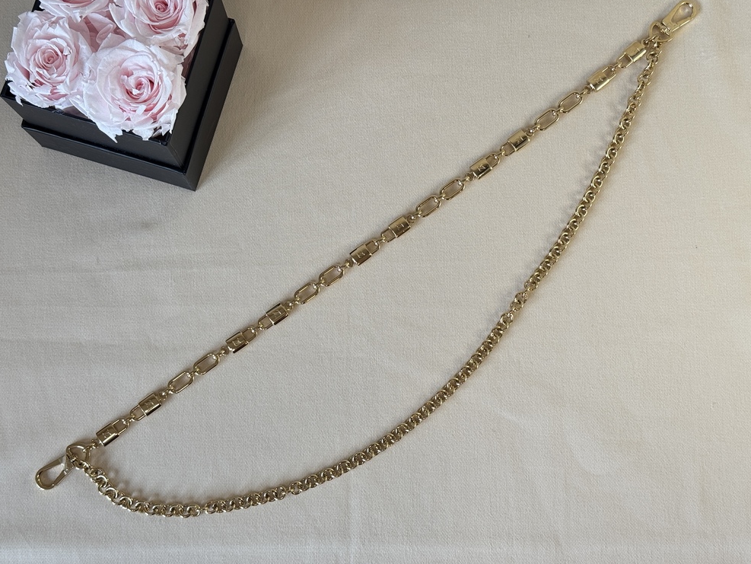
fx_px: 1063
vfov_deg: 29.7
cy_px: 279
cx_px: 378
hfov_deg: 38.9
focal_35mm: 49
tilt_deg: -80.6
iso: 50
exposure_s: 1/100
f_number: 1.78
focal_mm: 6.76
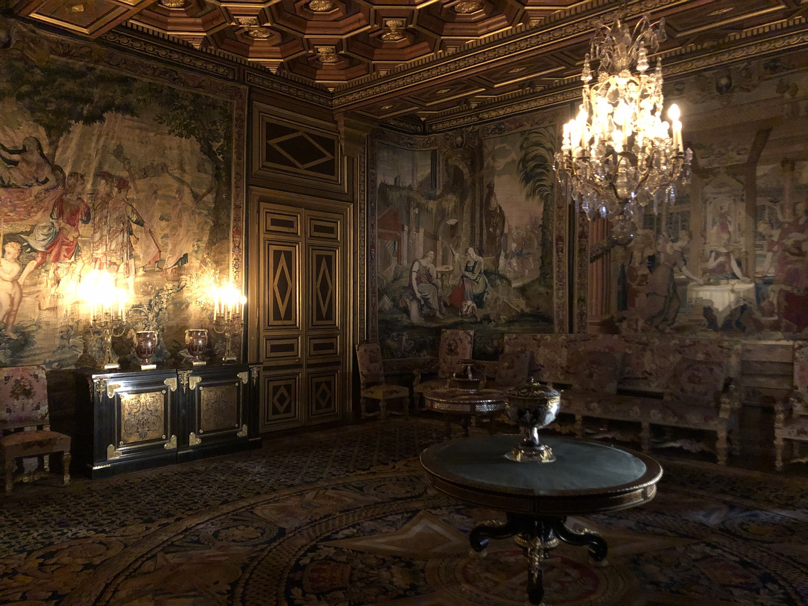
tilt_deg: +0.5
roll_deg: +0.5
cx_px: 404
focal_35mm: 28
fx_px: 654
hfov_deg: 63.4
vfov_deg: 49.7
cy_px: 303
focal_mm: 4
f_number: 1.8
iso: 320
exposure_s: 1/4
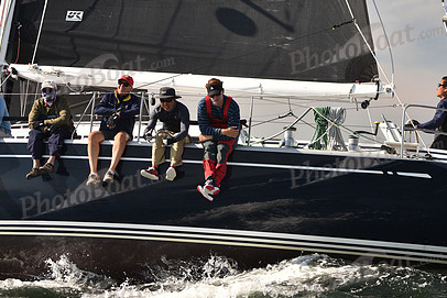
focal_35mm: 100
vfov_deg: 13.7
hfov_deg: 20.4
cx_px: 232
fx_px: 1242
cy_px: 118
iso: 250
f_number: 2.8
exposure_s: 1/1250
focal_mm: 70
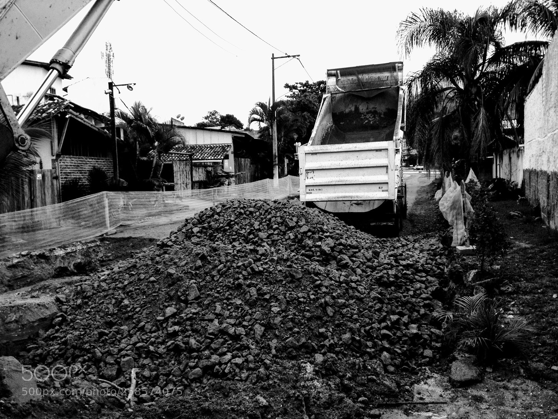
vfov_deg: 40.7
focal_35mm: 35
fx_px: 564
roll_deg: +1.9
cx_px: 279
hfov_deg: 52.6
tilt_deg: -5.2
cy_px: 210
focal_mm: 4.28
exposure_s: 1/262
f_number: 2.4
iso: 50
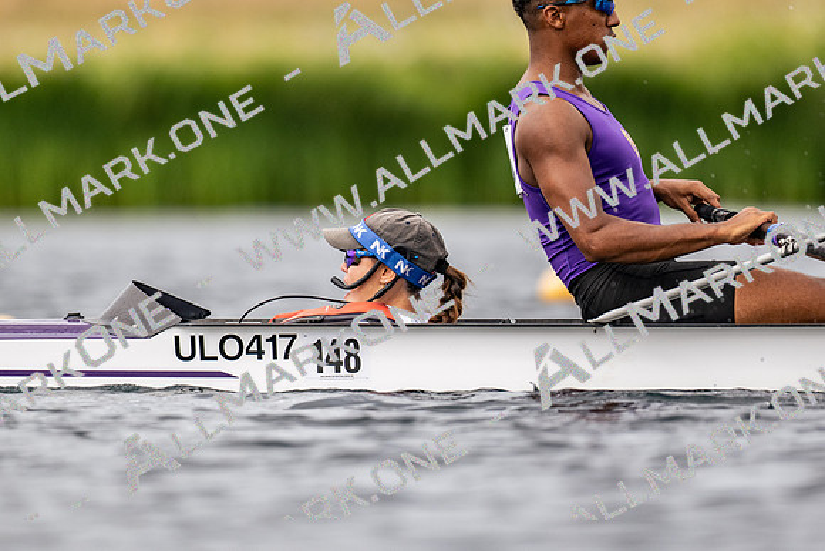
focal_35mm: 900
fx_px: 20639
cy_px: 276
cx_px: 412
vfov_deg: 1.5
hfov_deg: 2.3
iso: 360
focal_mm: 600
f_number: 4
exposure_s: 1/2500
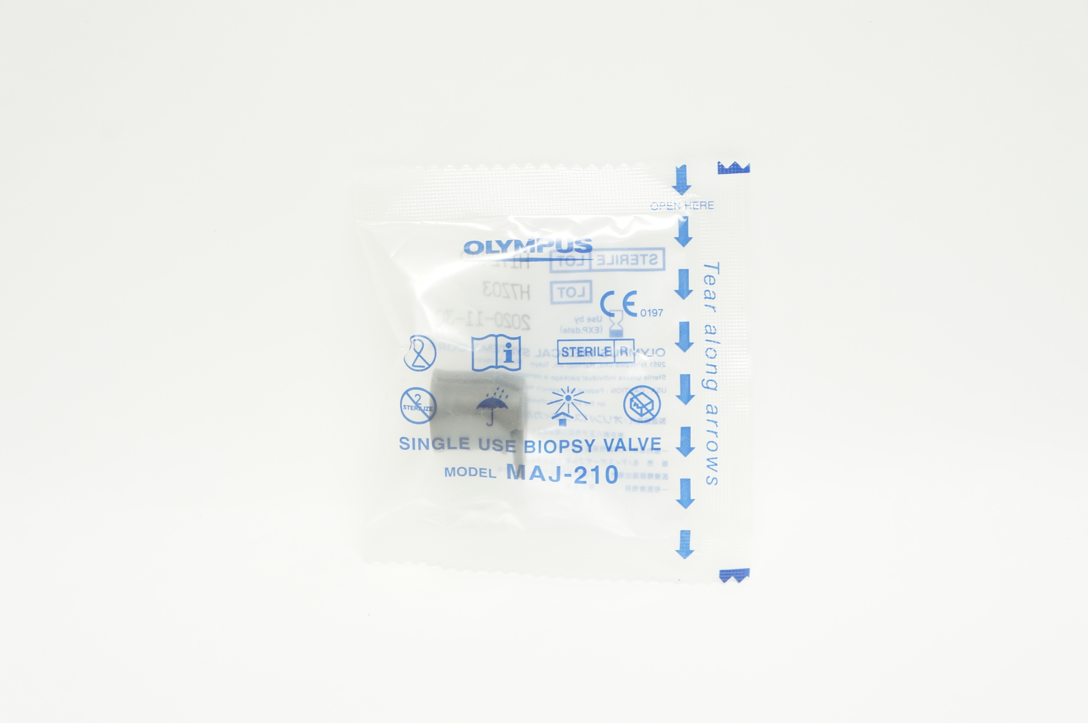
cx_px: 544
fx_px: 1766
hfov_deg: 34.2
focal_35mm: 58
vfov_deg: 23.1
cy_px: 362
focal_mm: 39
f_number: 7.1
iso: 400
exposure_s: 1/30
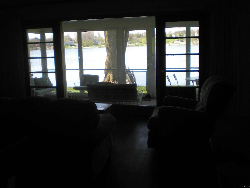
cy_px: 94
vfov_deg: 37.7
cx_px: 125
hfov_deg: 49.0
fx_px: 274
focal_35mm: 38
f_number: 3.1
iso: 64
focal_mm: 6.3
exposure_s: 1/115
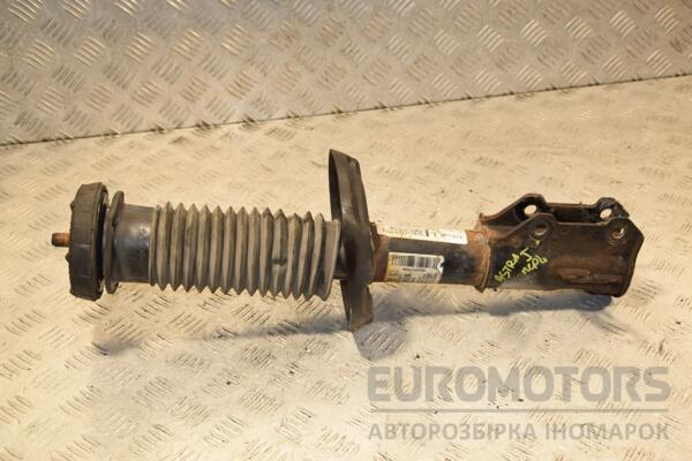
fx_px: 980
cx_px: 346
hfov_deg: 38.9
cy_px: 230
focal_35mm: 51
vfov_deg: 26.5
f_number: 6.3
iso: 800
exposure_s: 1/200
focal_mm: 34
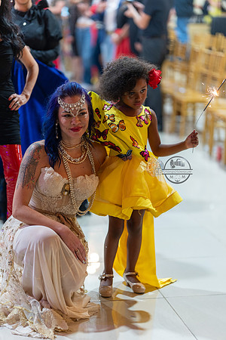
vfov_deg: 23.9
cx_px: 113
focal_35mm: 85
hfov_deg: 16.1
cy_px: 170
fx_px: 800
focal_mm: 85
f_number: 1.4
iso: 400
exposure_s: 1/160
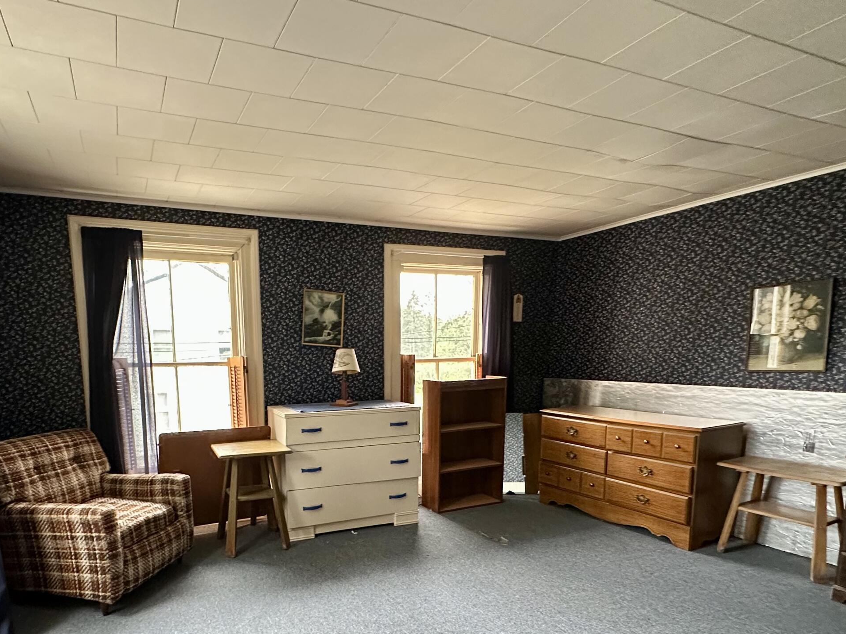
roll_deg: +0.5
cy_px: 441
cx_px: 344
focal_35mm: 22
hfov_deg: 75.6
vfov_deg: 59.1
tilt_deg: -9.8
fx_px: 538
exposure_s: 1/60
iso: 640
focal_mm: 2.22
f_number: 2.2
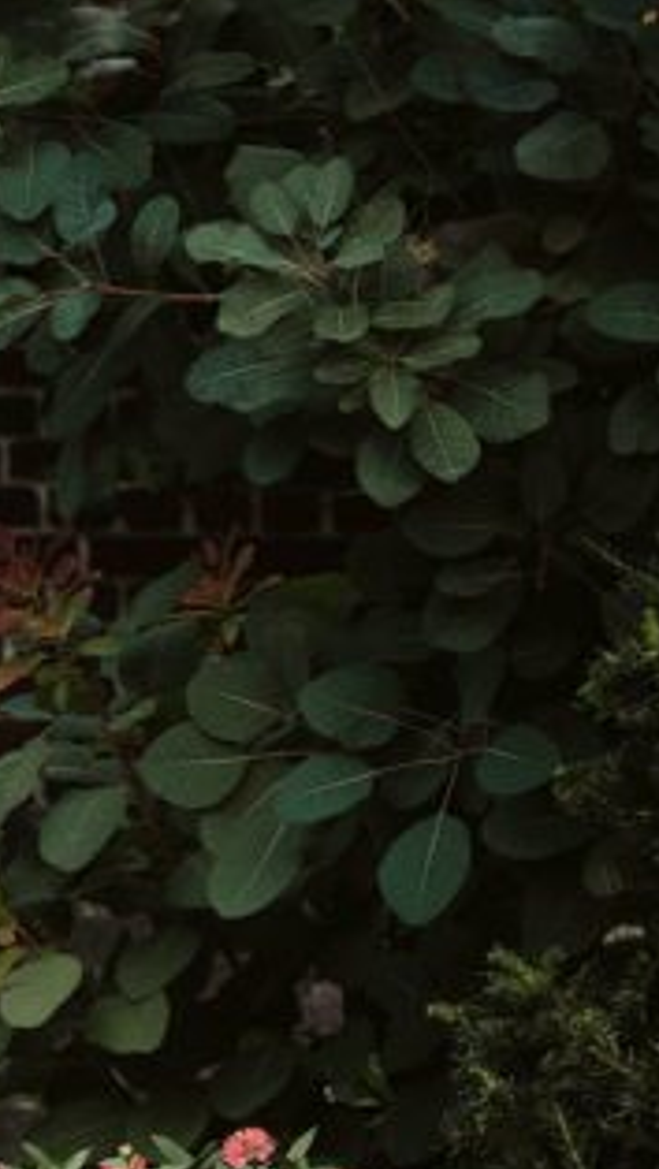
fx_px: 9739
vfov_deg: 6.9
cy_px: 732
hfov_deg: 3.8
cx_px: -972
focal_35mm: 314
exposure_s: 1/125
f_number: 4
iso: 500
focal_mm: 92
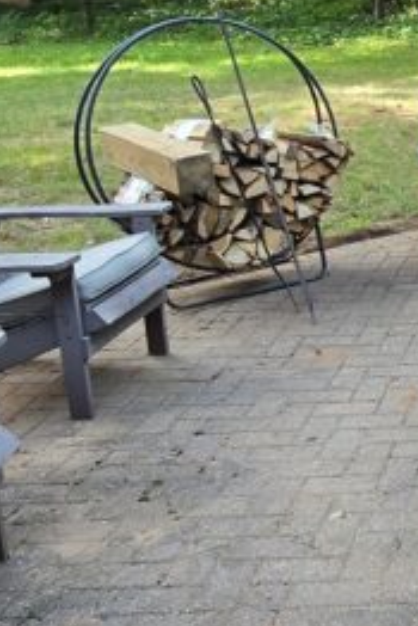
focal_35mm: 55
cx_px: 651
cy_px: 299
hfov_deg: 20.5
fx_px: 957
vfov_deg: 36.2
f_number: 2.2
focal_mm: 2.2
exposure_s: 1/194
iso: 50
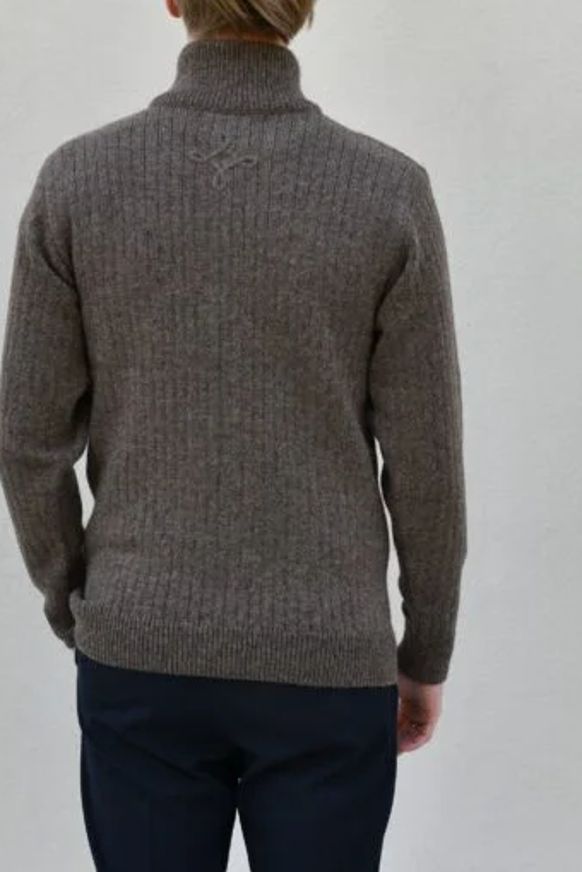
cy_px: 631
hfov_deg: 14.1
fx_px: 2352
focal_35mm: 97
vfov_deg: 20.9
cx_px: 255
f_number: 5.6
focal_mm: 55
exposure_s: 1/90
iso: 100
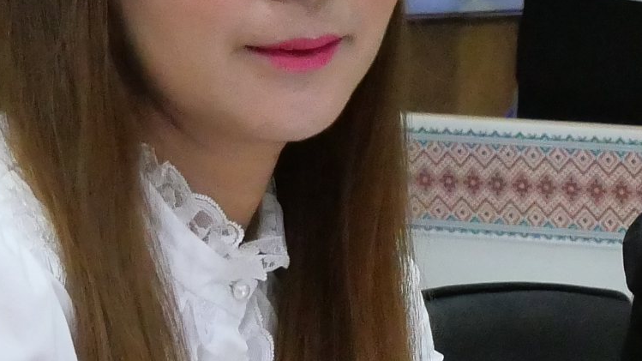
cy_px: 396
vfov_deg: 5.7
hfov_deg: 10.0
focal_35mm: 213
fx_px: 3625
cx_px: 718
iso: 3200
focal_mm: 20
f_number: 4.5
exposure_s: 1/100
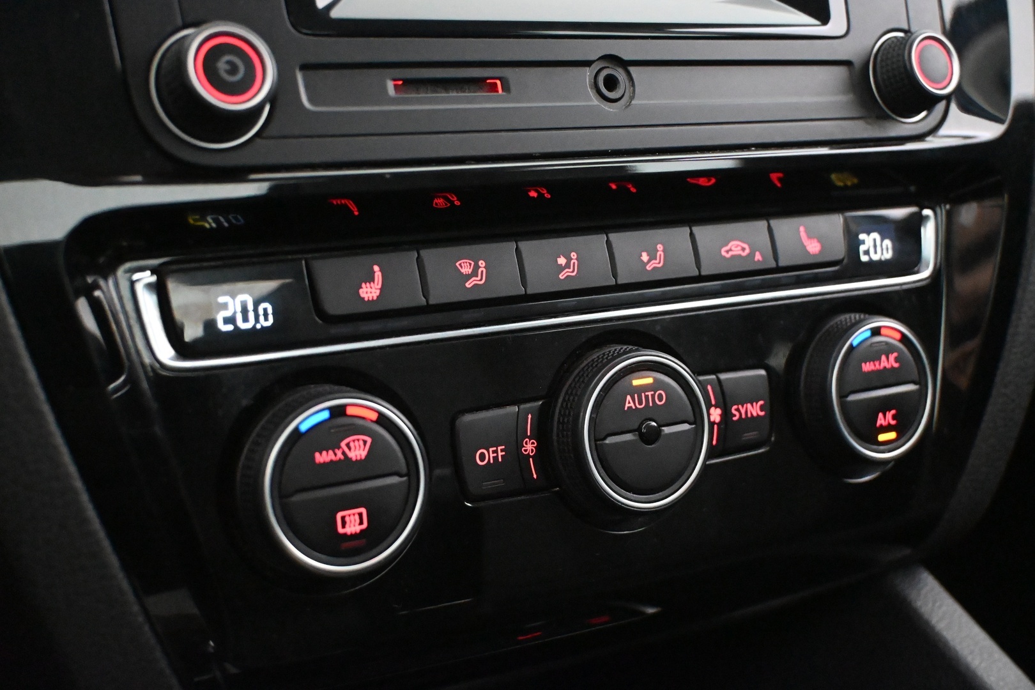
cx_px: 518
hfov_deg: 43.0
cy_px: 345
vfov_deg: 29.4
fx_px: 1315
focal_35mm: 46
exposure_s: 1/40
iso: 12800
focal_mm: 30.5
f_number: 4.8
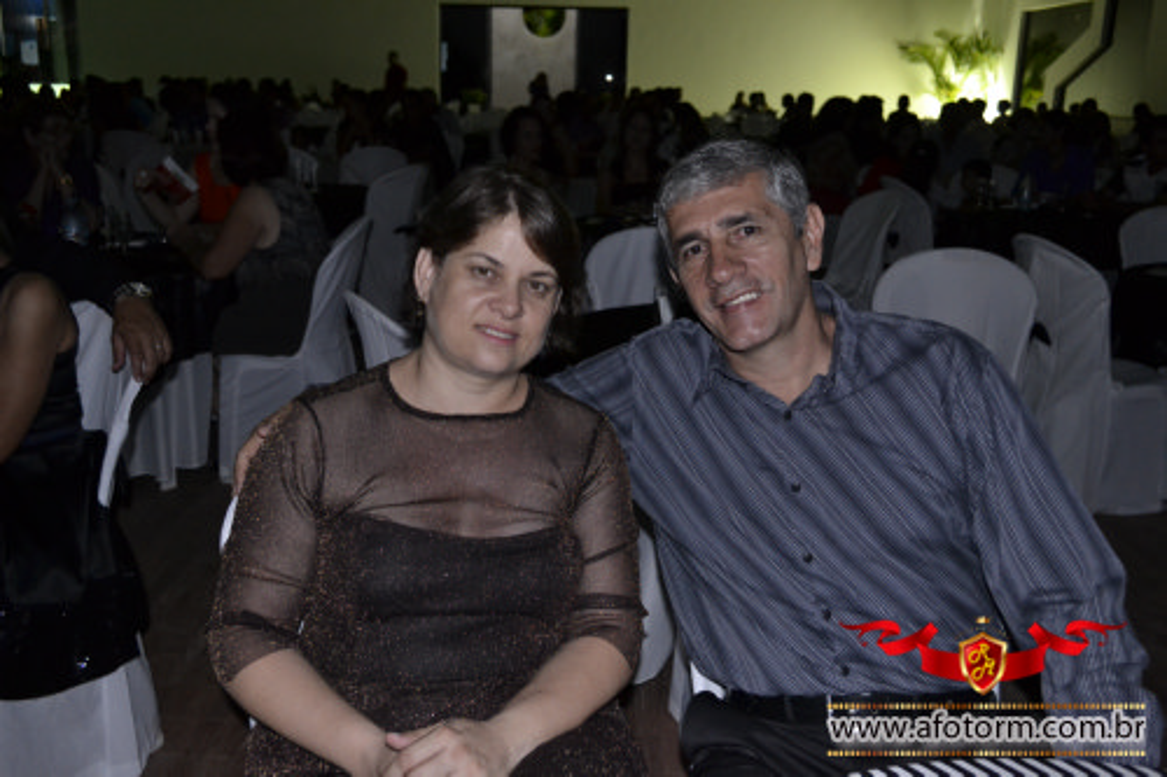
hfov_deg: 57.2
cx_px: 584
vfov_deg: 39.9
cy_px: 388
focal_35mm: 33
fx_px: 1069
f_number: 4.5
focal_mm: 22
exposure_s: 1/50
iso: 1600
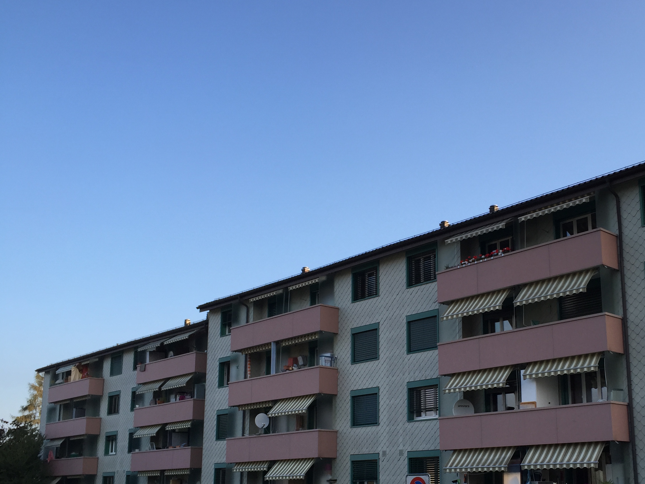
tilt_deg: +14.7
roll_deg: +0.0
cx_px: 446
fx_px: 764
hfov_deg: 44.9
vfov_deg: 34.7
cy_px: 334
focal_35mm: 41
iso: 32
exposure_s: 1/403
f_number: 2.2
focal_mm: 4.15
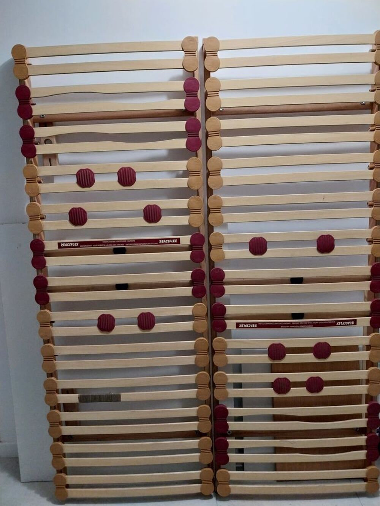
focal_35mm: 26
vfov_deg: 67.3
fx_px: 380
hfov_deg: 53.1
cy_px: 253
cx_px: 190
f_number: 1.8
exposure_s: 1/50
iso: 250
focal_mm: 4
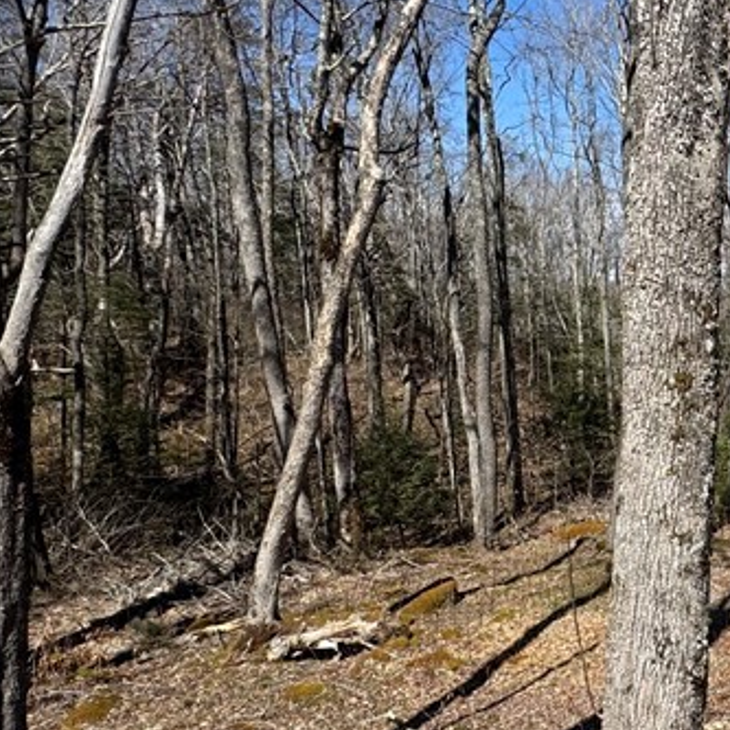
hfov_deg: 34.6
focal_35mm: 38
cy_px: 379
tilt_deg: -7.2
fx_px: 907
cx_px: 886
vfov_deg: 43.8
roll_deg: +1.0
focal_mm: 2.22
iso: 40
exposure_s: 1/1600
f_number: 2.2
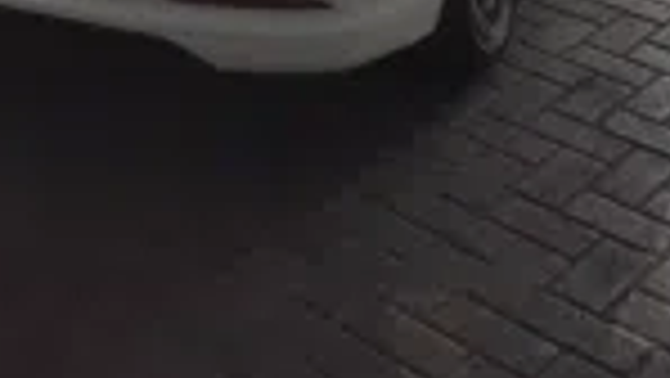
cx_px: 207
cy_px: -256
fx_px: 1298
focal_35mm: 73
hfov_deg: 28.7
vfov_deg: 14.9
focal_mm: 4.15
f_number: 1.8
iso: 102
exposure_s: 1/100
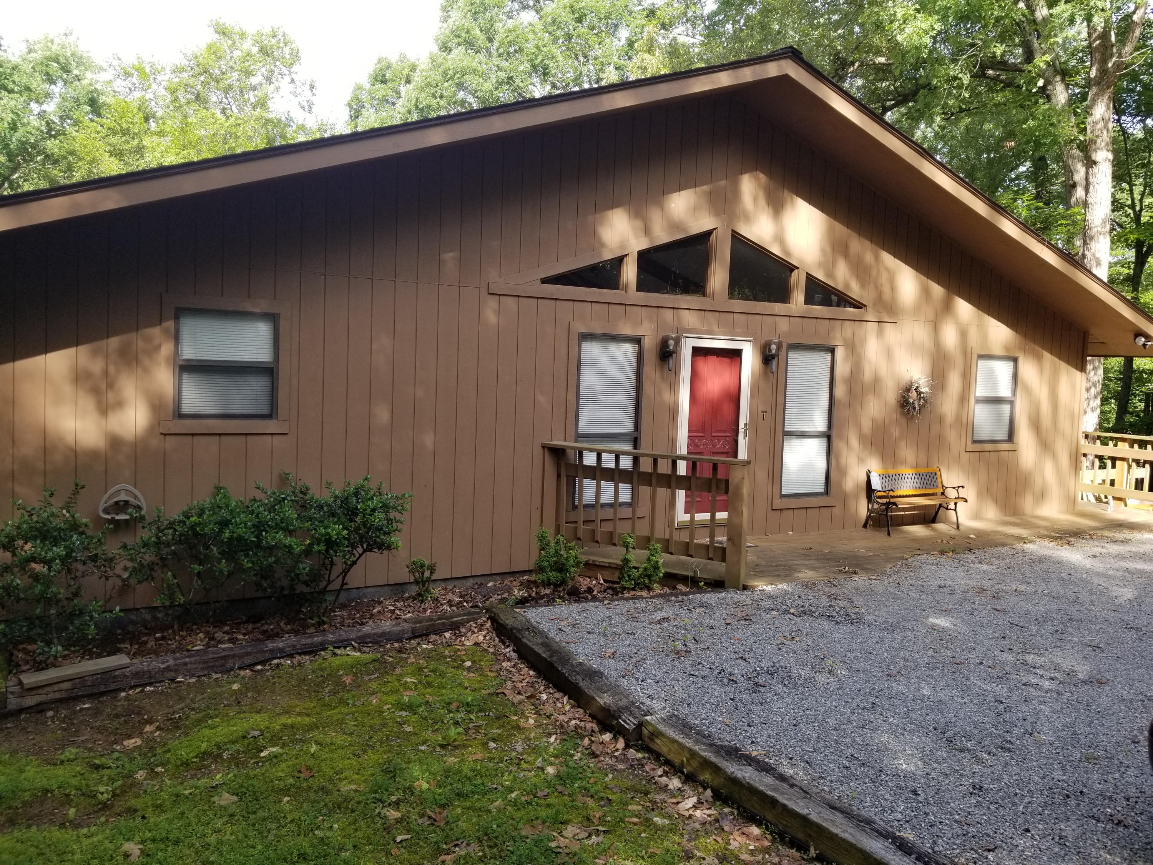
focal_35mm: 26
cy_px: 432
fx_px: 866
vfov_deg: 53.1
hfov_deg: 67.3
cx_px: 576
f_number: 1.7
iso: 50
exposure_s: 1/299
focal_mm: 4.25
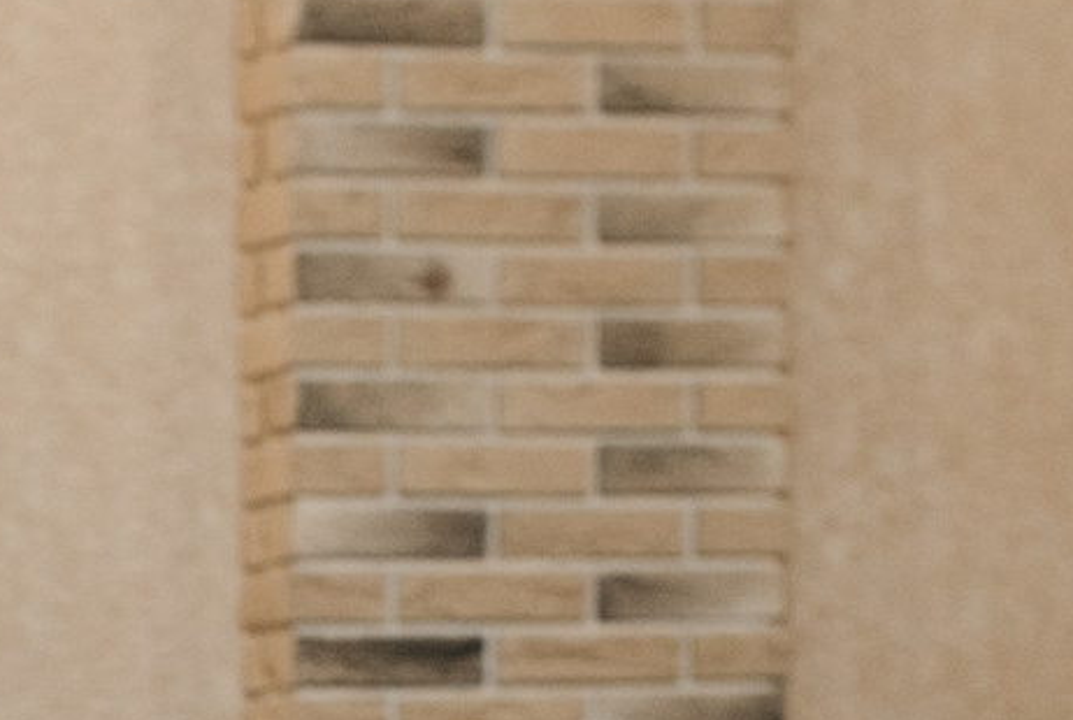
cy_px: 1776
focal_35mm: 169
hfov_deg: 11.4
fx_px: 5047
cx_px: -727
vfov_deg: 7.6
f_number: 3.5
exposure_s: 1/160
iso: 250
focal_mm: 28
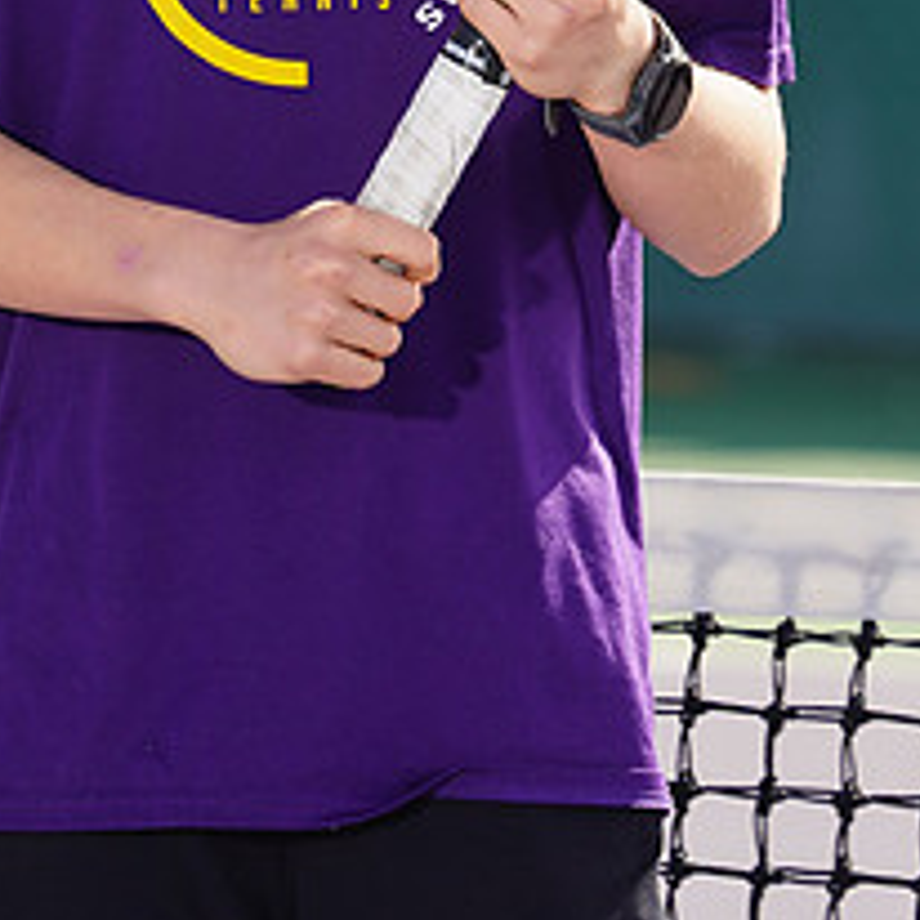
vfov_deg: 2.4
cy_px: -228
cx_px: 364
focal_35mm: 719
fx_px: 21619
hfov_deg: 2.4
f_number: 7.1
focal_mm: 300
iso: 100
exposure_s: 1/250
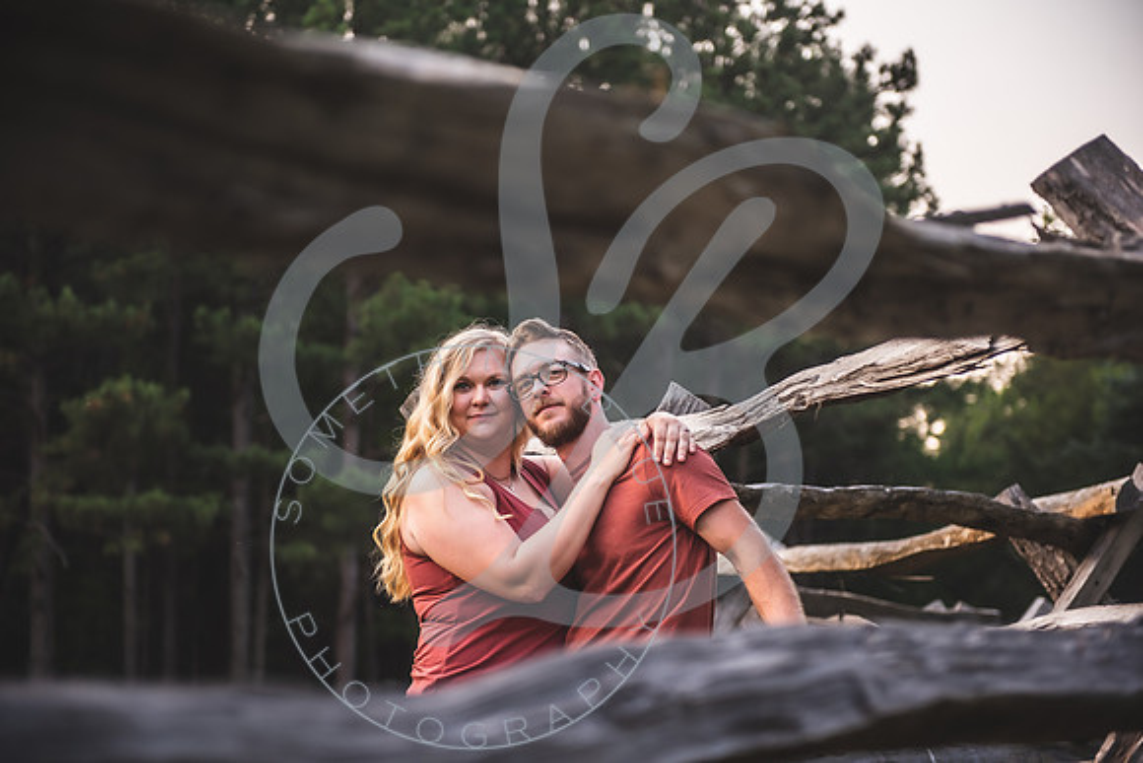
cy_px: 382
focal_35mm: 70
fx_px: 2223
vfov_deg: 19.5
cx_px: 572
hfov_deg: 28.8
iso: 100
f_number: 2.8
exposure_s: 1/200
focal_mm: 70
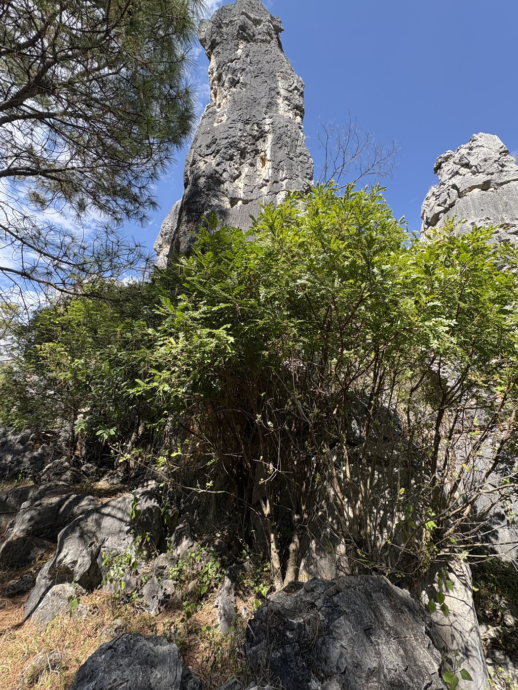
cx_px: 292
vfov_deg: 94.5
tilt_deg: +22.2
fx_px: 319
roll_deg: -1.0
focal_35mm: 16
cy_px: 355
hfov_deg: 77.8
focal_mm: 2.22
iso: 50
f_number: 2.2
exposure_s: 1/329
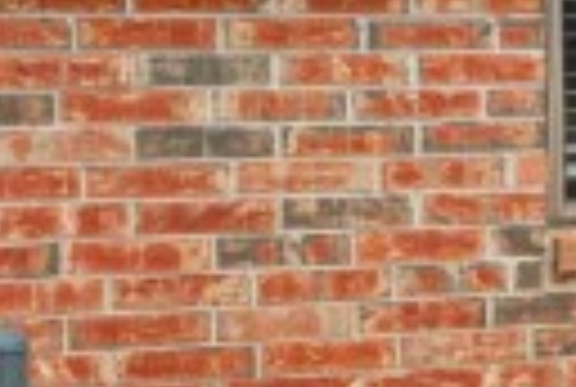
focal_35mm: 217
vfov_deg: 6.4
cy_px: 162
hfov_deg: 7.6
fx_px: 3480
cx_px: 1994
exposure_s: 1/80
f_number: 6.3
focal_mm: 29
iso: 100
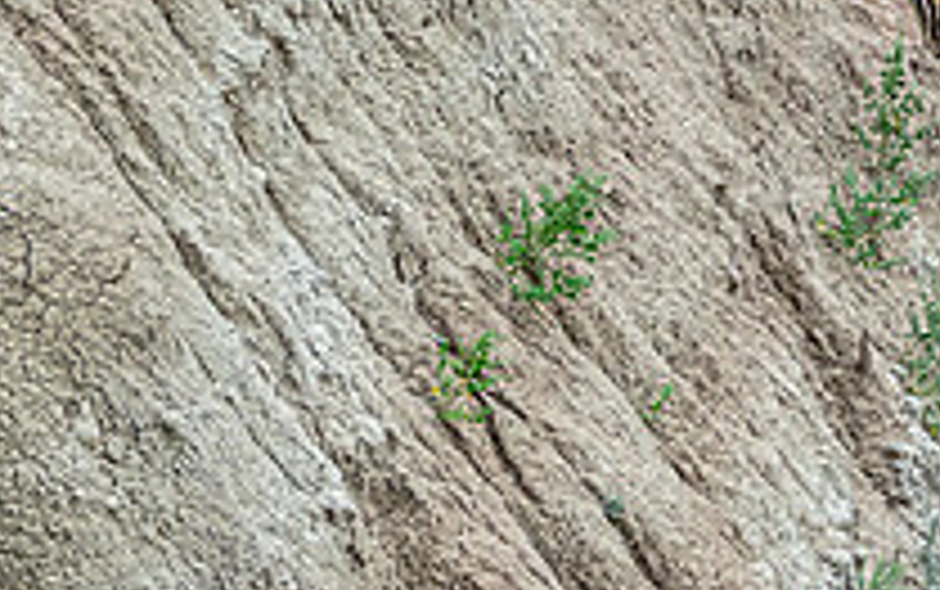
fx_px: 11537
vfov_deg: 2.9
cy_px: 47
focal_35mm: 450
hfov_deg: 4.7
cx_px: 936
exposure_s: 1/500
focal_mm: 58.29
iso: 250
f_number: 4
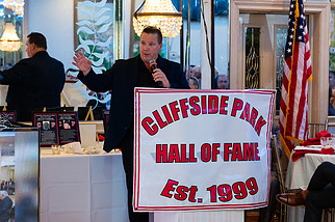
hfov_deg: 19.5
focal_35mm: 105
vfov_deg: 13.0
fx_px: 976
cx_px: 189
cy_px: 124
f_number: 3.2
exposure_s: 1/200
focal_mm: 58
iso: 1250
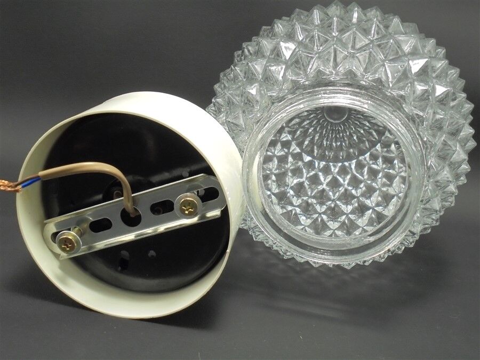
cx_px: 240
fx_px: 527
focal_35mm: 38
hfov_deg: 49.0
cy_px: 180
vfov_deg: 37.7
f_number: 4.2
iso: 320
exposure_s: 1/30
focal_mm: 6.9
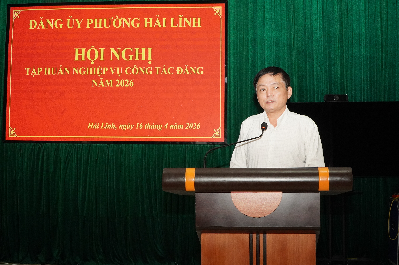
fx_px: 515
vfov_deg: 28.9
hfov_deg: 42.4
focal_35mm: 46
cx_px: 200
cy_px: 132
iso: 3200
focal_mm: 31
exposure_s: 1/125
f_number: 9
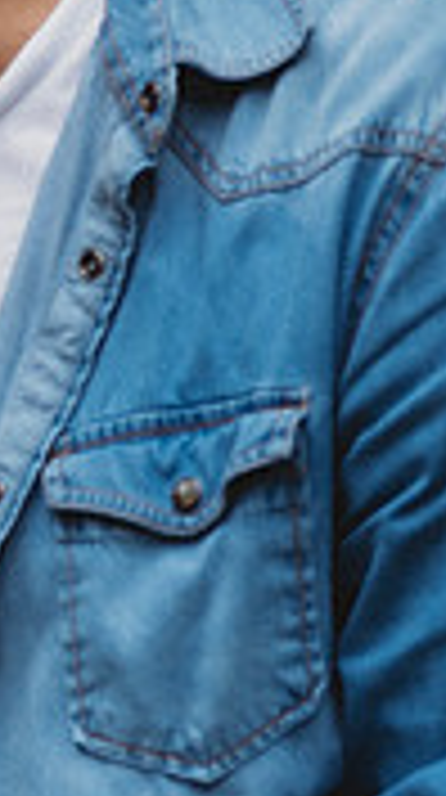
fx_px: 5089
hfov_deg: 4.8
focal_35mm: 241
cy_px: 263
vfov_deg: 9.0
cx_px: -802
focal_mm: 70
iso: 100
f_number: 2.8
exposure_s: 1/250
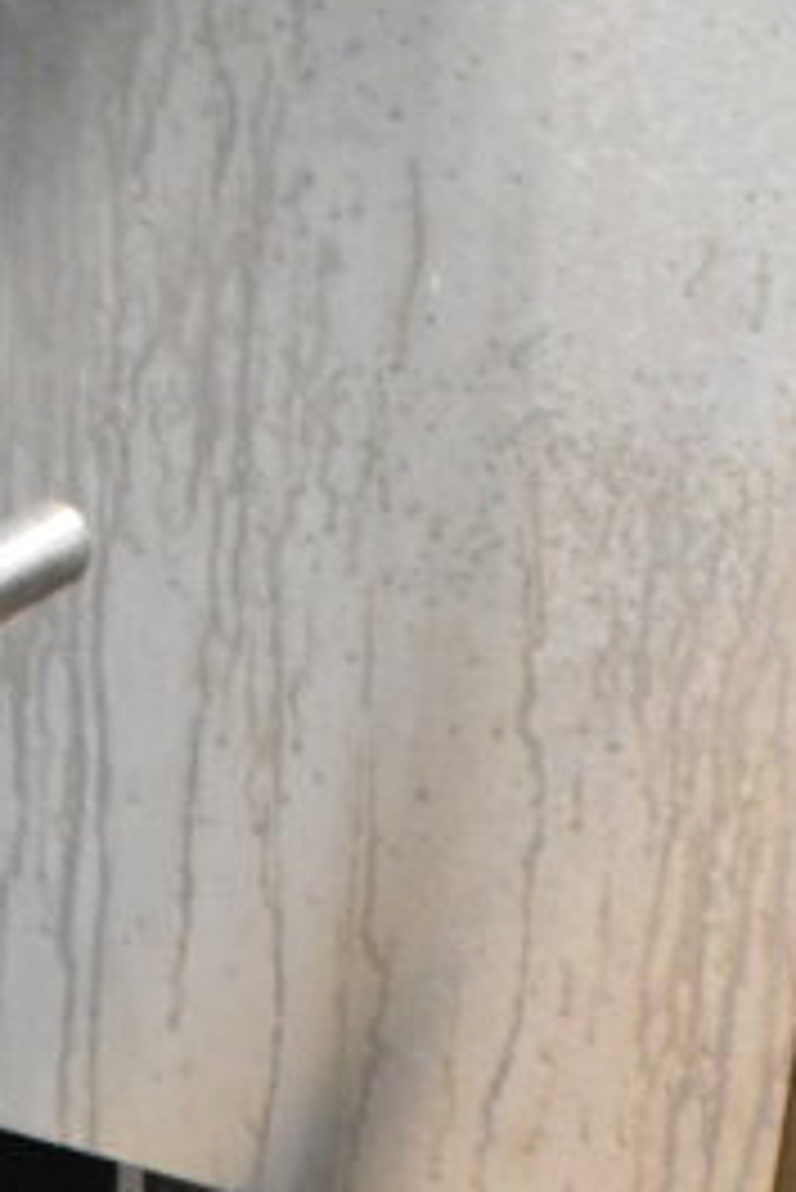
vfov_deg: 15.7
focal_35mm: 114
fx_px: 3776
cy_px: 2031
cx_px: -85
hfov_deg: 11.8
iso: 6400
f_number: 5.6
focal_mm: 22
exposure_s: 1/125
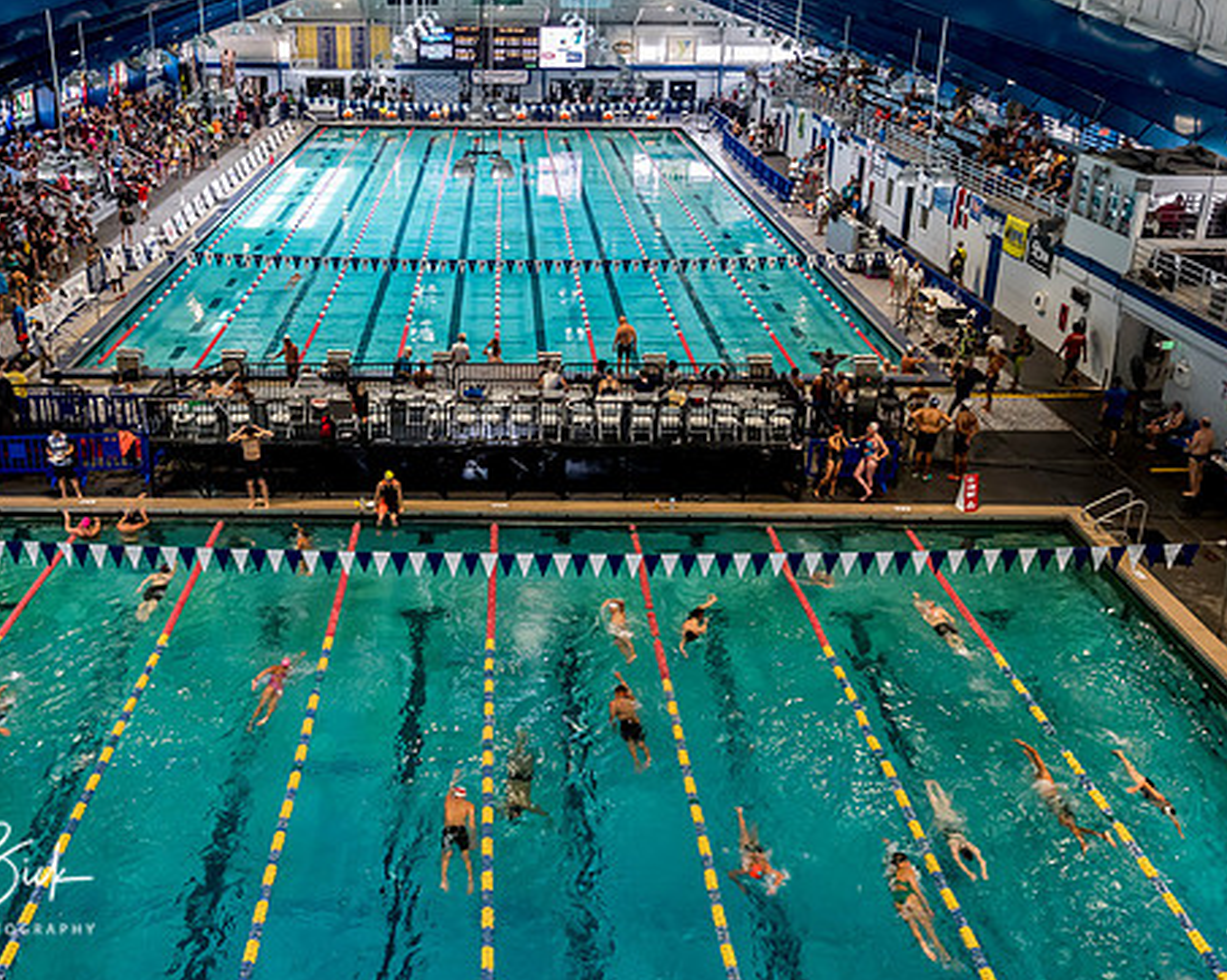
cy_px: 435
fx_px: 1270
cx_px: 493
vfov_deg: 42.1
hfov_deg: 51.2
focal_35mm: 35
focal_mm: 14
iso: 1600
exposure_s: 1/80
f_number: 5.6
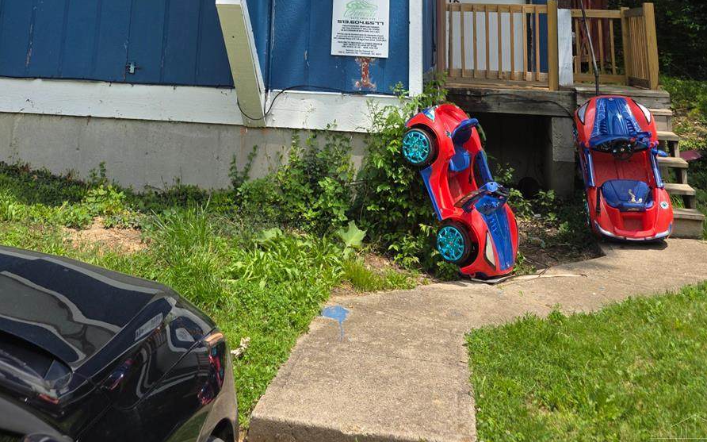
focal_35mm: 41
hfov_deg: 48.1
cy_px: -117
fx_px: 790
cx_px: 306
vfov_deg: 26.8
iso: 80
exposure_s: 1/3589
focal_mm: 6.3
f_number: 1.7
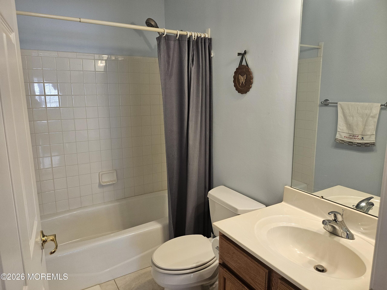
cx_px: 194
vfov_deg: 56.8
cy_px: 145
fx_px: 268
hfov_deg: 71.6
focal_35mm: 24
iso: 200
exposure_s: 1/120
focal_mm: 5
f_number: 1.8
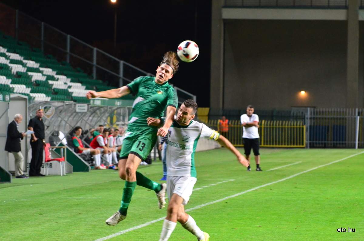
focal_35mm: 218
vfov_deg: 6.3
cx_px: 182
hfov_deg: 9.5
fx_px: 2195
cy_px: 120
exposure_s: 1/200
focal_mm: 145
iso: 4000
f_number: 5
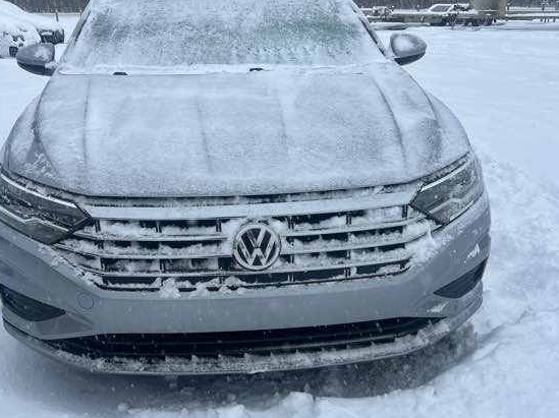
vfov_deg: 35.9
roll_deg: +1.7
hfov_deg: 46.8
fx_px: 646
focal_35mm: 40
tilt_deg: -19.1
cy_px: 232
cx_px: 251
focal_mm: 5.7
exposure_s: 1/439
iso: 50
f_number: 1.5
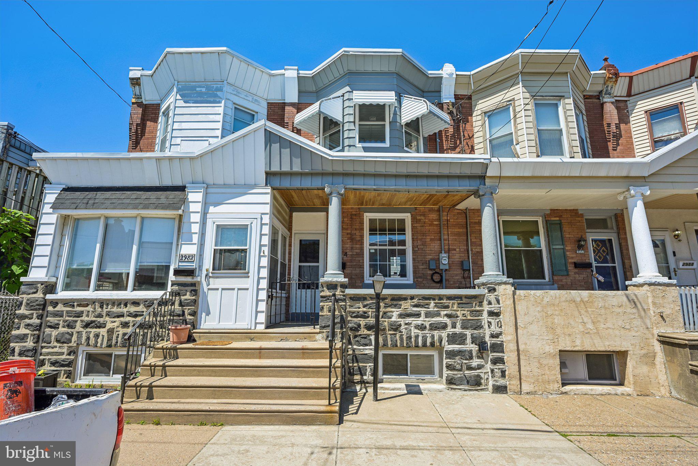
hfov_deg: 91.6
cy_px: 233
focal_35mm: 18
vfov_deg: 68.9
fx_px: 339
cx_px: 349
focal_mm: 17.5
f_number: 8
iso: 100
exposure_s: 1/160
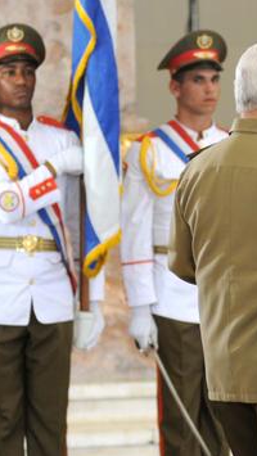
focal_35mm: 318
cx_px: 134
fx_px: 3848
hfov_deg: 3.8
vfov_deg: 6.8
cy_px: 213
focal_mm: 120
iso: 800
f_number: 2.8
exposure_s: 1/60
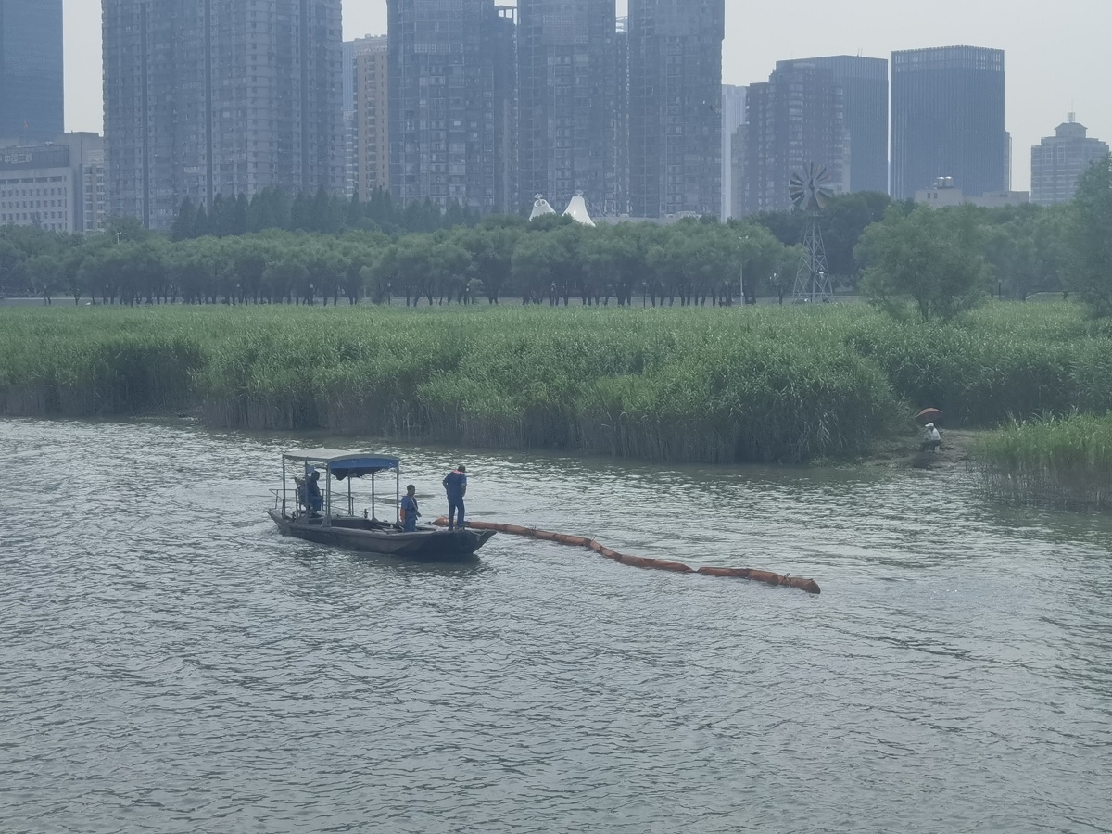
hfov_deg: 24.7
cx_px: 556
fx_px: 2538
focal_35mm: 79
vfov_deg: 18.7
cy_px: 417
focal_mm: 6.67
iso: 50
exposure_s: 1/10204
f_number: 1.9
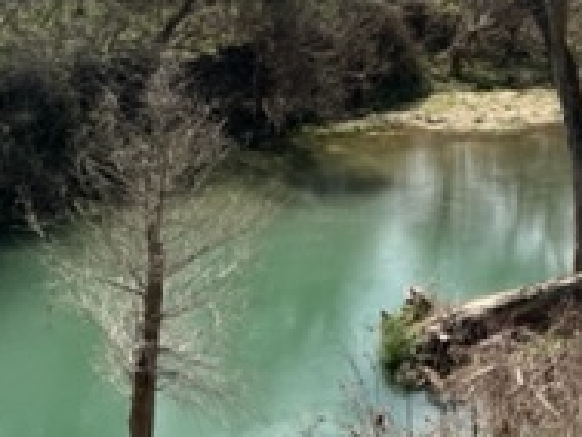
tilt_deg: -1.6
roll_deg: -2.3
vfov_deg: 15.9
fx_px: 1480
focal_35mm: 88
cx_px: 471
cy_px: -138
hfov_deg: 21.9
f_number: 1.5
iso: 50
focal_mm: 5.7
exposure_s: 1/8000
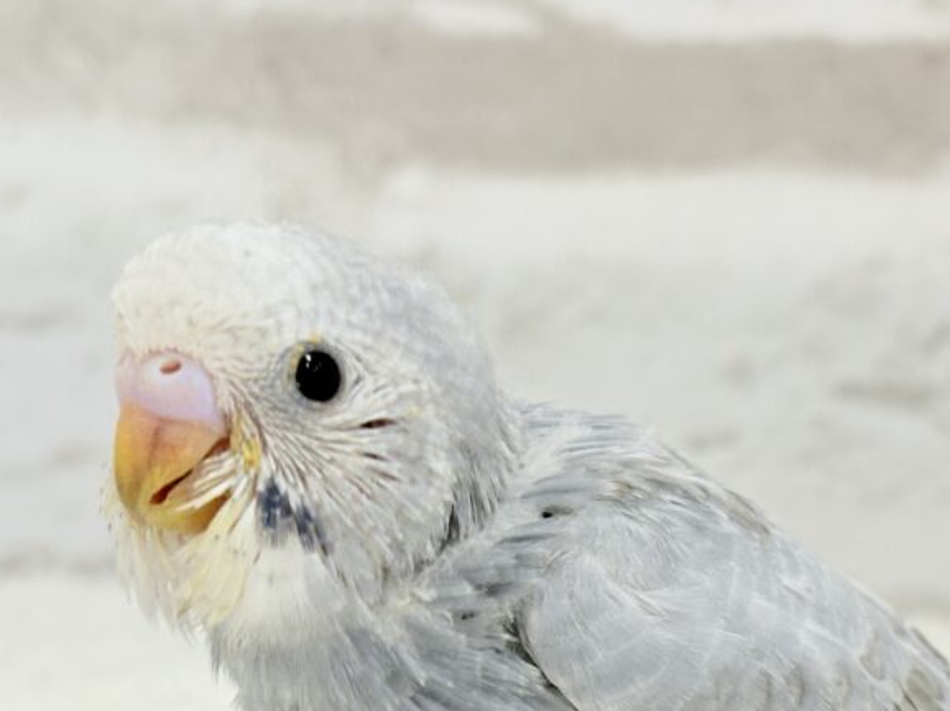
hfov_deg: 18.2
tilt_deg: -7.2
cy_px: 583
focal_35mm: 108
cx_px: 646
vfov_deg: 13.6
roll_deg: -1.2
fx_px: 2963
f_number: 1.6
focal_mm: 5.96
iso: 64
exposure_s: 1/100
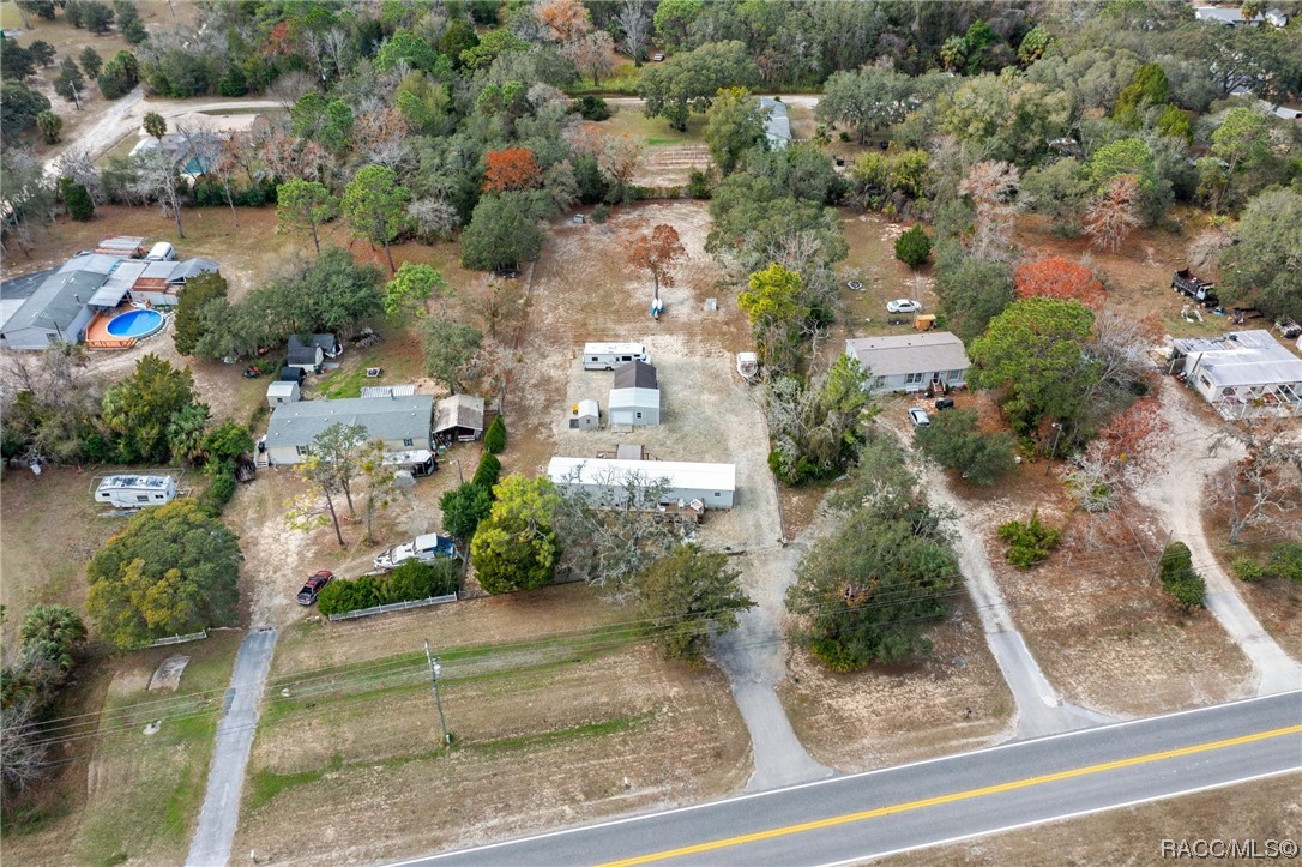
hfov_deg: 65.5
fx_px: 1012
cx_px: 651
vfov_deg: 46.4
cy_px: 434
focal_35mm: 28
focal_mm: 10.26
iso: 100
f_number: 4.5
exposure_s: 1/200
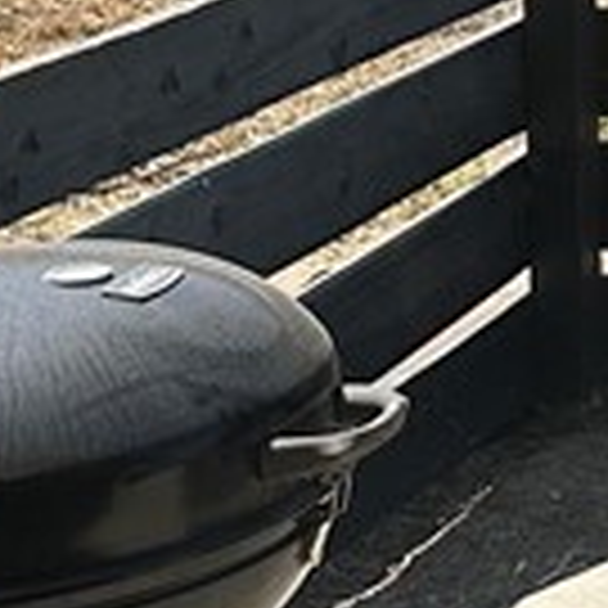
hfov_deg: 8.8
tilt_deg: -1.5
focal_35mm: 161
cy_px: -513
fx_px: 3199
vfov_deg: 10.2
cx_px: 1878
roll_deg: -0.5
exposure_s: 1/3472
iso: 80
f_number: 1.78
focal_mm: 6.86
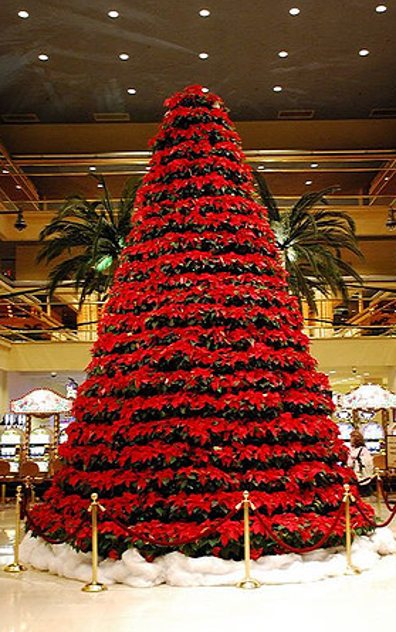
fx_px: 638
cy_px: 315
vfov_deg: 52.7
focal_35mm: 37
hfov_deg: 34.5
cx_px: 207
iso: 1600
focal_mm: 24
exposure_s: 1/20
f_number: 4
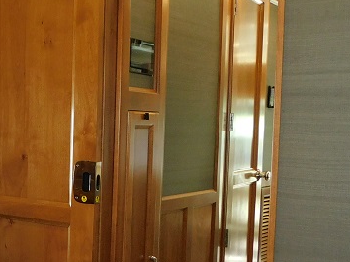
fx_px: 657
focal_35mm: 65
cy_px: 169
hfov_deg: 27.8
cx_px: -15
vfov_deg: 22.5
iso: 200
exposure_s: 1/30
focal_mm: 4
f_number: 3
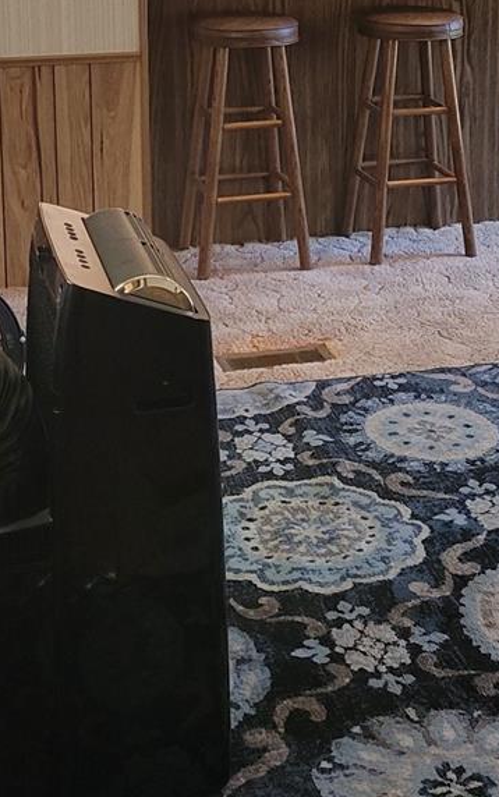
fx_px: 1609
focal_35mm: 74
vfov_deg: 26.9
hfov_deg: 17.5
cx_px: 399
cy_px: 84
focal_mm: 5.4
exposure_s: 1/120
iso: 320
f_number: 1.8
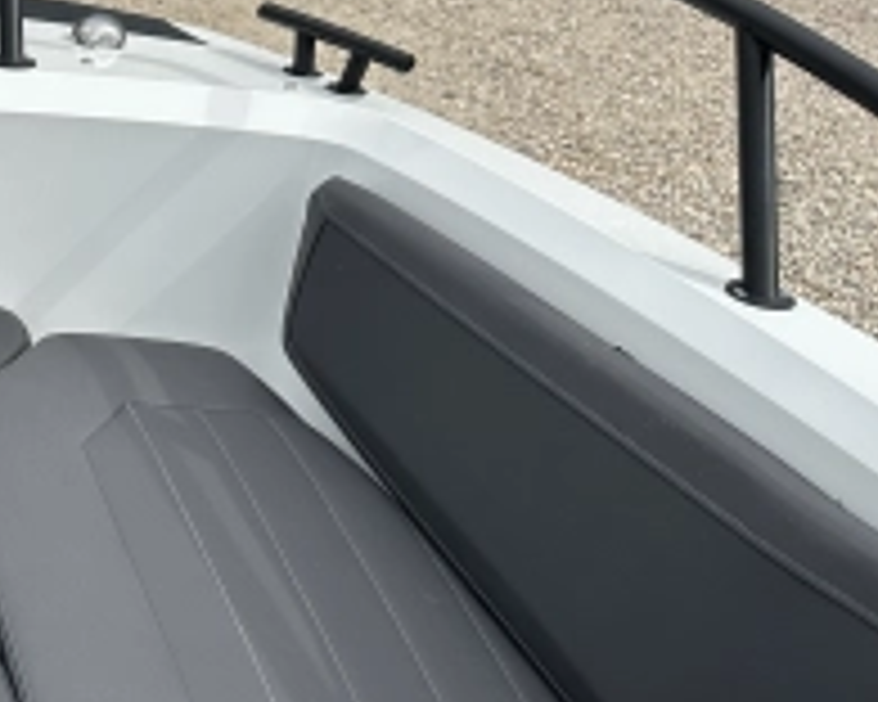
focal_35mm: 66
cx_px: -239
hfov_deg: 25.1
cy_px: 641
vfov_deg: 22.5
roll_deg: -2.0
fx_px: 1715
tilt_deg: -38.7
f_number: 1.78
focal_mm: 6.86
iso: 80
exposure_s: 1/3472
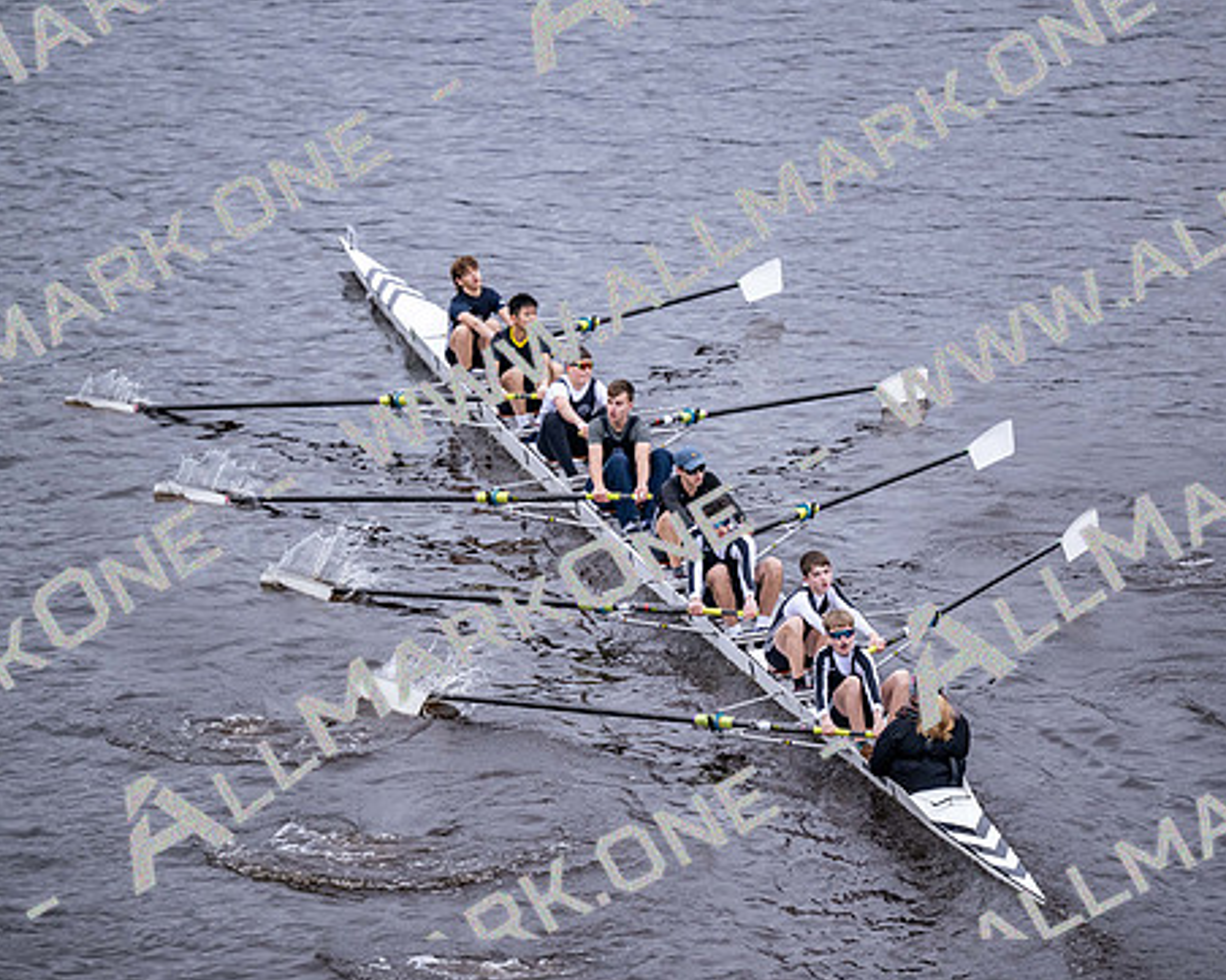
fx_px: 8739
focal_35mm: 241
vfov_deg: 6.4
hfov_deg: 8.0
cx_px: 675
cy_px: 474
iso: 2000
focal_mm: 200
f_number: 2.8
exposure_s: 1/2000
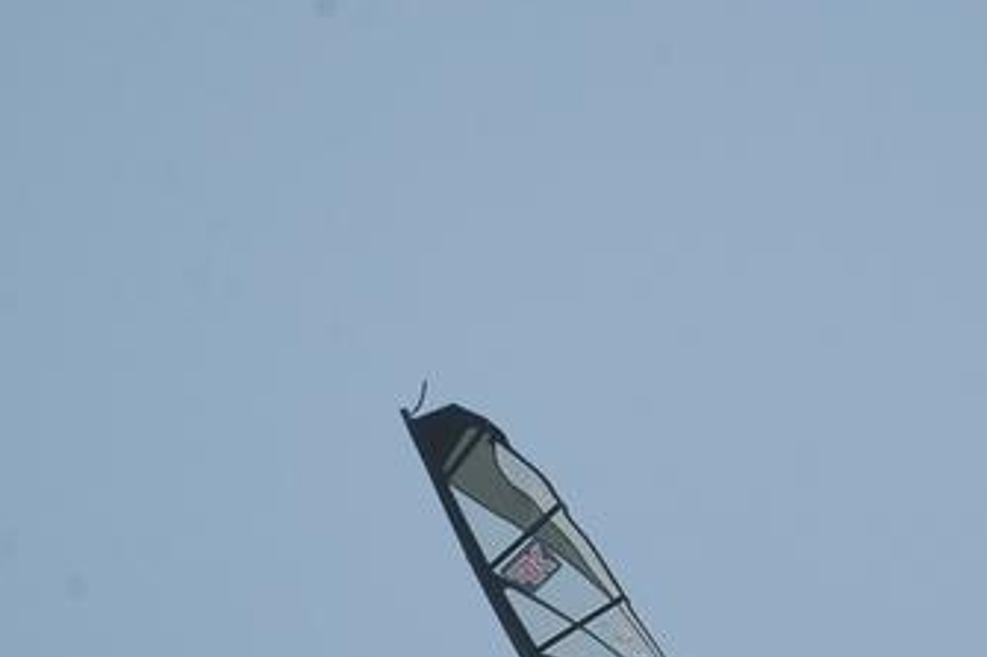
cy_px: 504
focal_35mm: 1432
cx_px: 772
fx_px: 39240
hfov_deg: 1.4
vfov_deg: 1.0
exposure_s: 1/1600
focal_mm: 500
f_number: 4.5
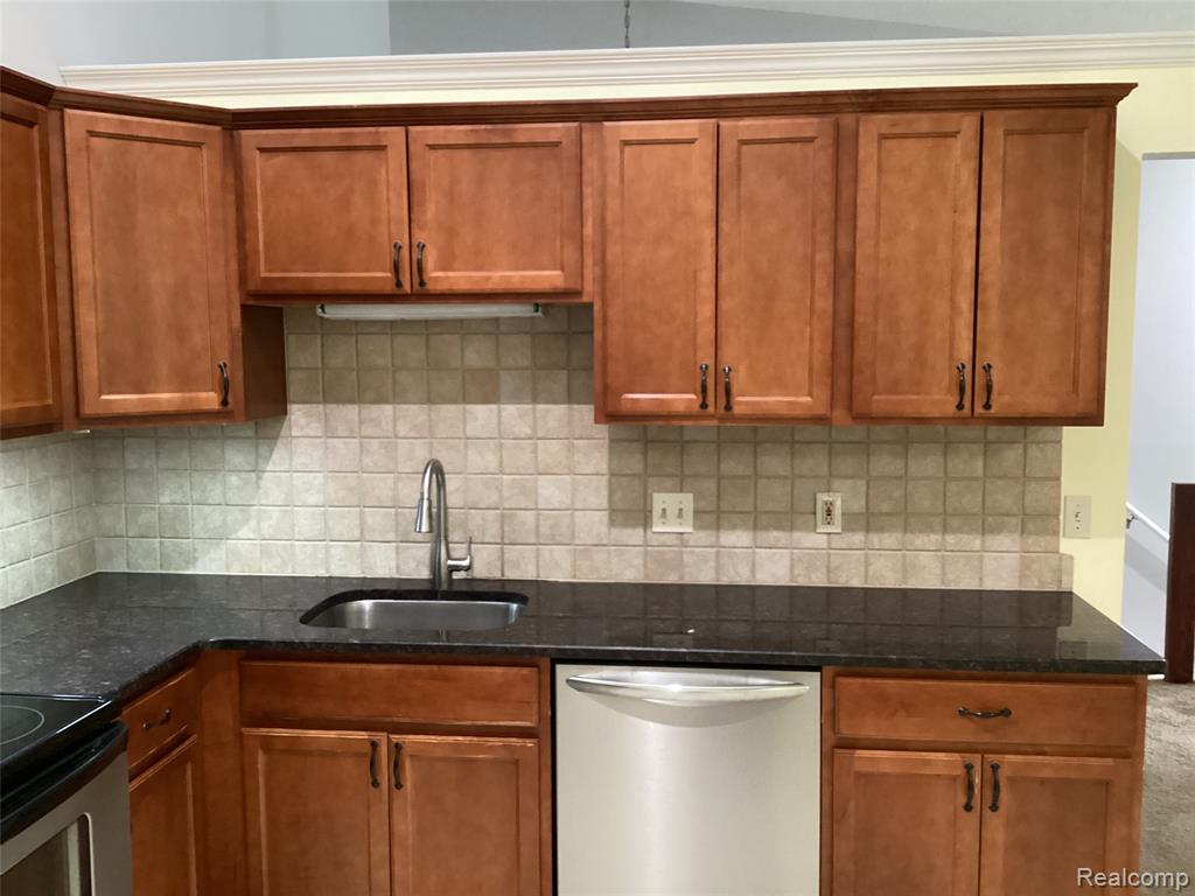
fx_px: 1070
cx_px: 598
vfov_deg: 45.4
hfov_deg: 58.4
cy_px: 448
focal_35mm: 31
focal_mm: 3.3
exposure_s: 1/30
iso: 500
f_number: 2.4
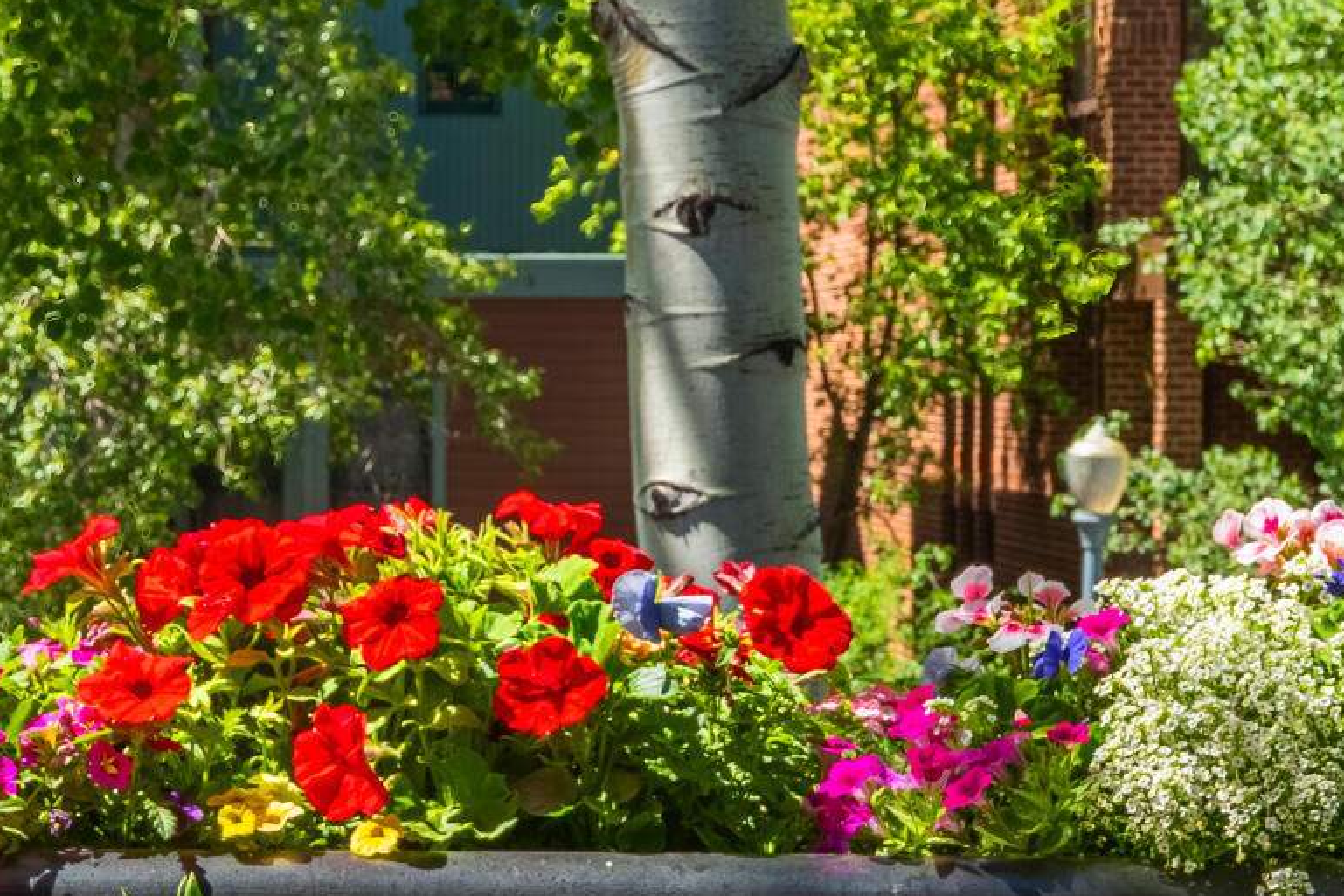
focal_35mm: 117
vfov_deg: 11.7
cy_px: 394
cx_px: 173
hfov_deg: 17.3
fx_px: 4369
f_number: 11
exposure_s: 1/2000
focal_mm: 30
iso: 400
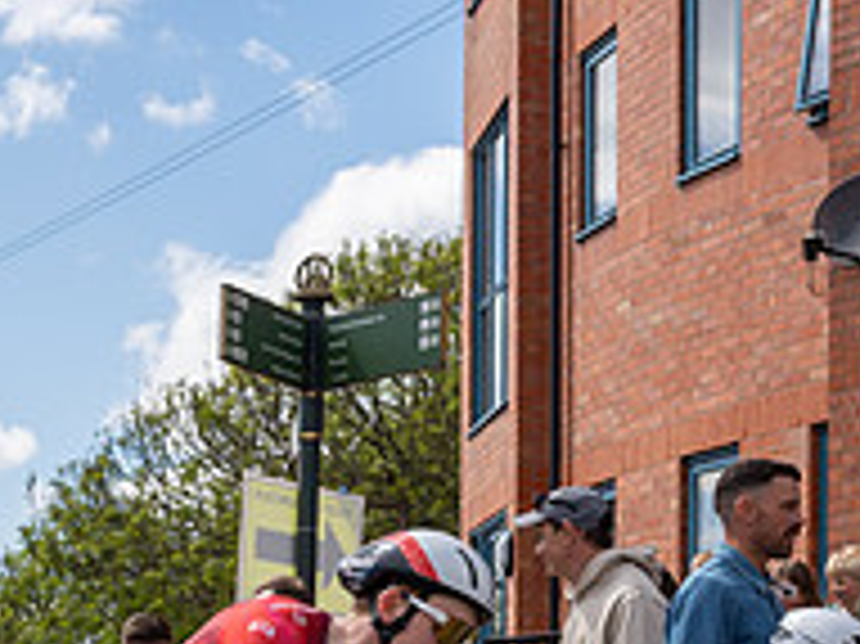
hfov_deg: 17.7
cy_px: 799
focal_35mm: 108
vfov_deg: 13.3
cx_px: -41
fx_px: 2681
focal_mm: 37
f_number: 5
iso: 160
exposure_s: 1/1000
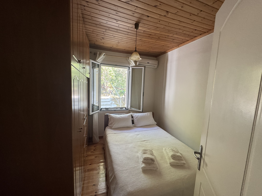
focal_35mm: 14
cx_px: 131
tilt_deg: -4.1
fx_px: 106
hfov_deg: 102.1
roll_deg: -1.6
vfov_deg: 85.7
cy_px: 98
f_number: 2.2
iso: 200
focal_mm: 2.22
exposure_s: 1/99
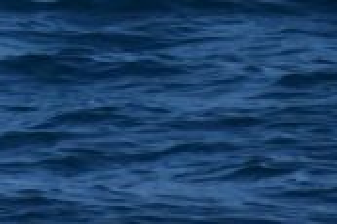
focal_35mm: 2779
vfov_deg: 0.5
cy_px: -291
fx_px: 25989
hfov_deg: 0.7
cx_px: -78
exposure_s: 1/8000
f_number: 6.3
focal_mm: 600
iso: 900
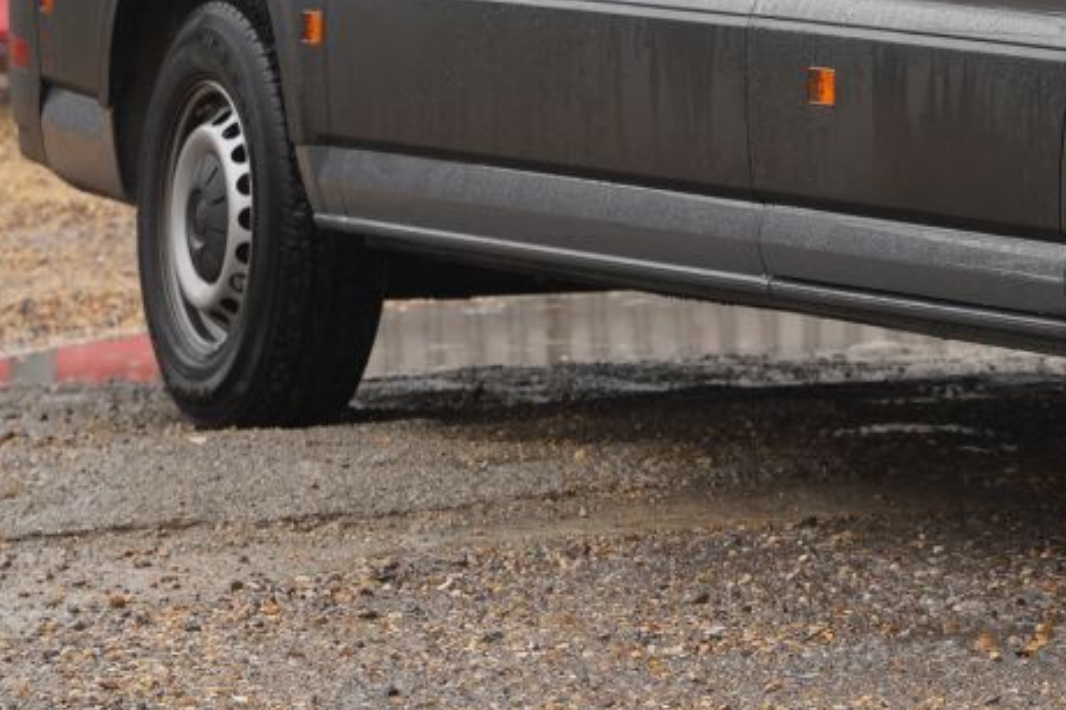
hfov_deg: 8.8
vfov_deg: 5.9
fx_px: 6809
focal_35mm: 230
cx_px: 1390
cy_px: -368
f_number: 4.5
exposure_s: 1/100
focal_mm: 66.3
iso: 100
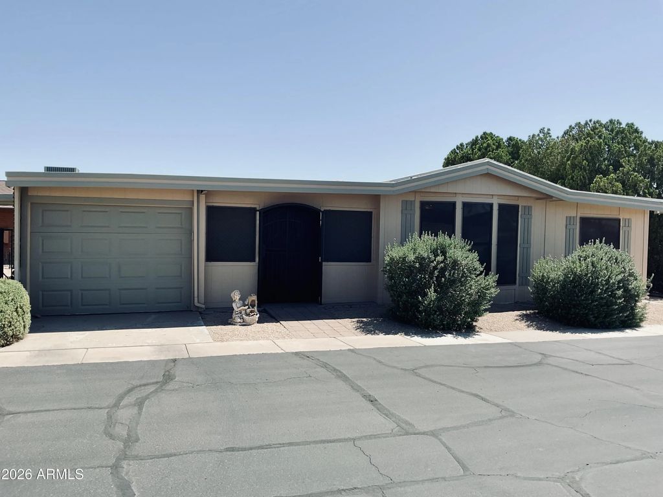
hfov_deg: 61.7
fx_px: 555
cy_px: 248
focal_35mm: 29
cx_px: 332
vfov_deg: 48.2
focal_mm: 3
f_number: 1.8
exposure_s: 1/1786
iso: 16
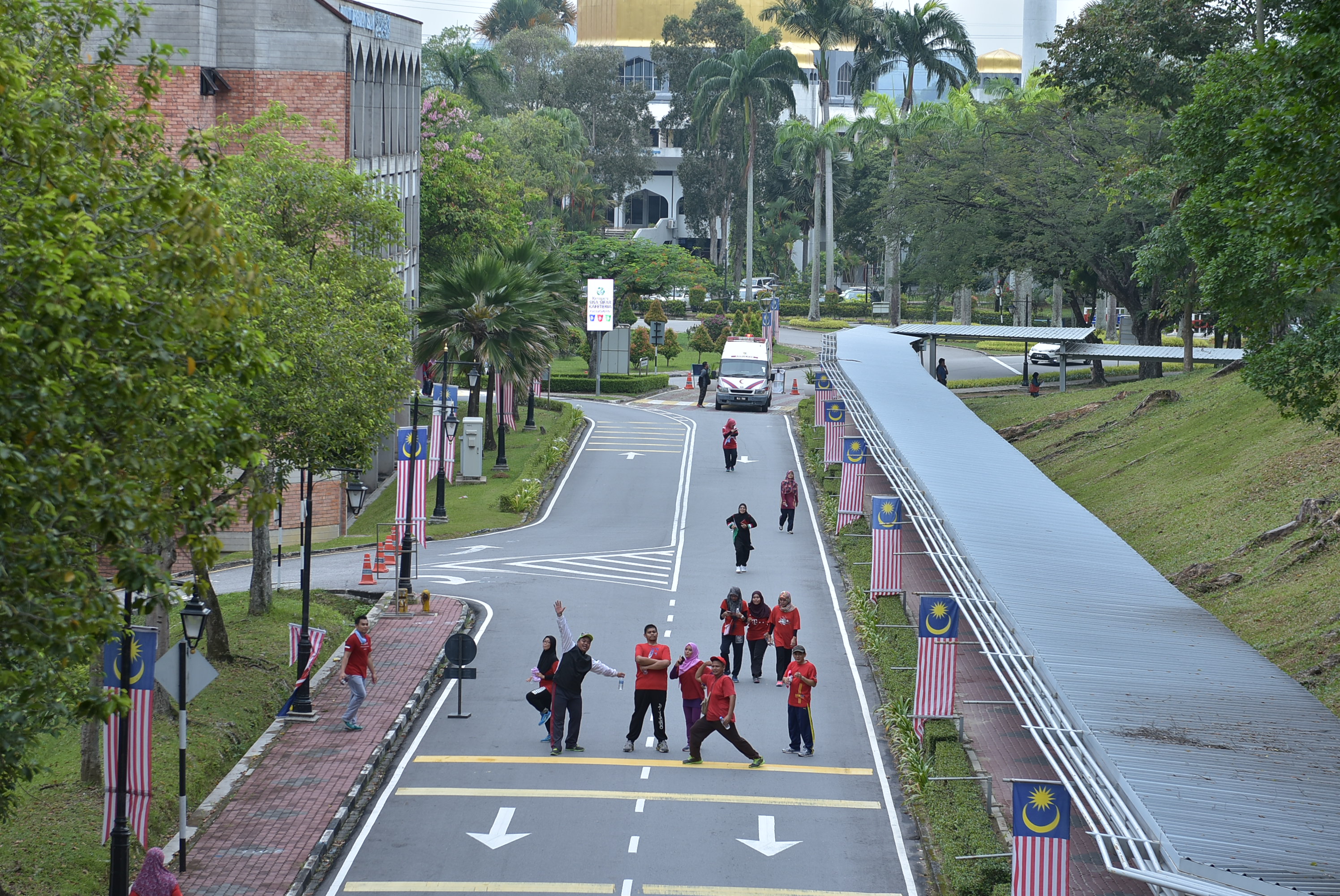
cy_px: 448
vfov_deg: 13.1
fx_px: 3911
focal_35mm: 105
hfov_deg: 19.4
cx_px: 670
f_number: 4.5
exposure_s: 1/320
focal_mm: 70
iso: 125
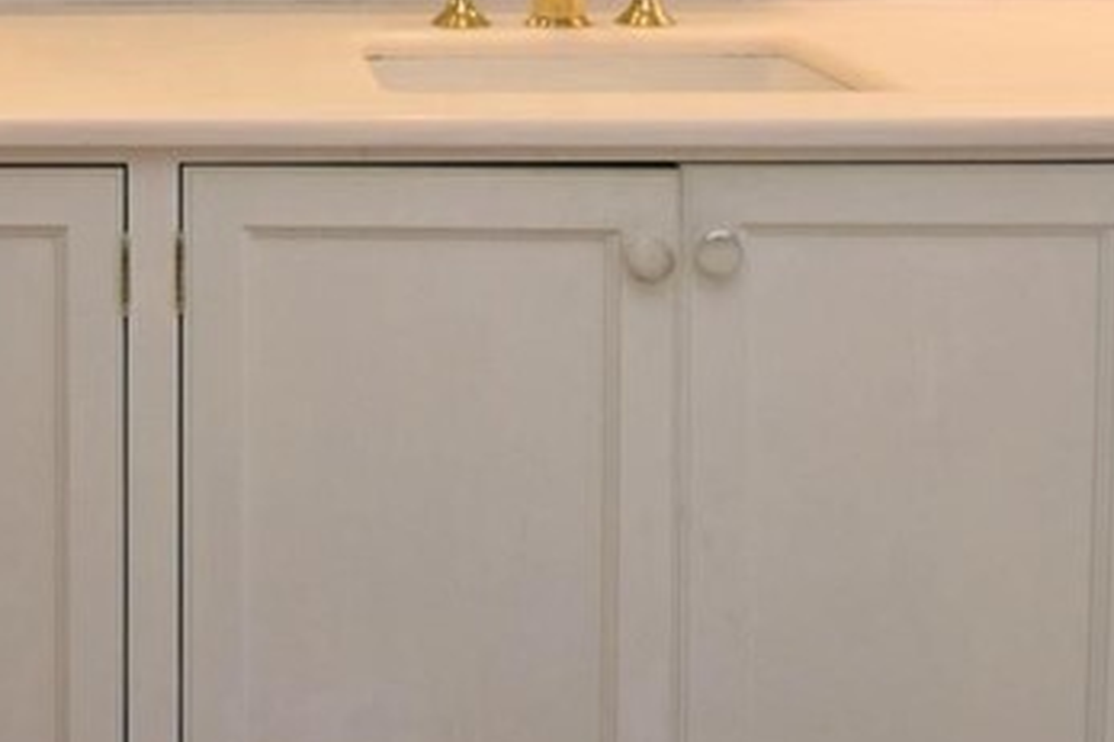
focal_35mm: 47
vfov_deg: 25.6
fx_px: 1454
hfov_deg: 40.1
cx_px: 215
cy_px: -157
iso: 800
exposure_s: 1/125
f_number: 5.6
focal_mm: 10
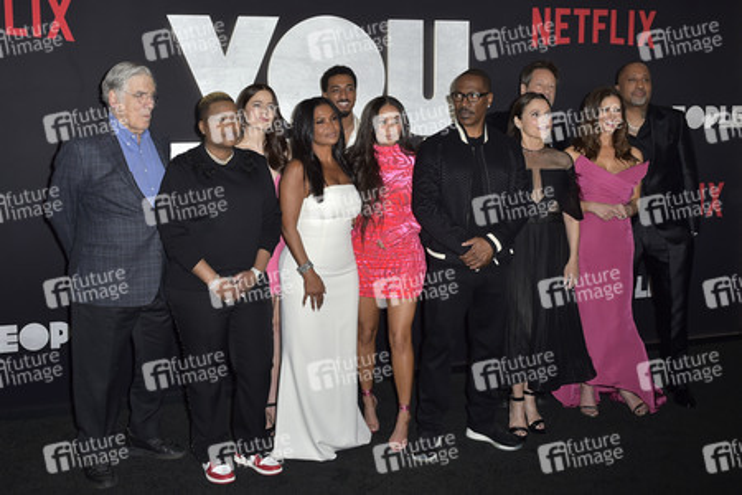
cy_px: 248
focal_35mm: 31
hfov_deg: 60.3
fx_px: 639
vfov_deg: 42.3
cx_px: 371
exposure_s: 1/250
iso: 640
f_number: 6.3
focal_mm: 31
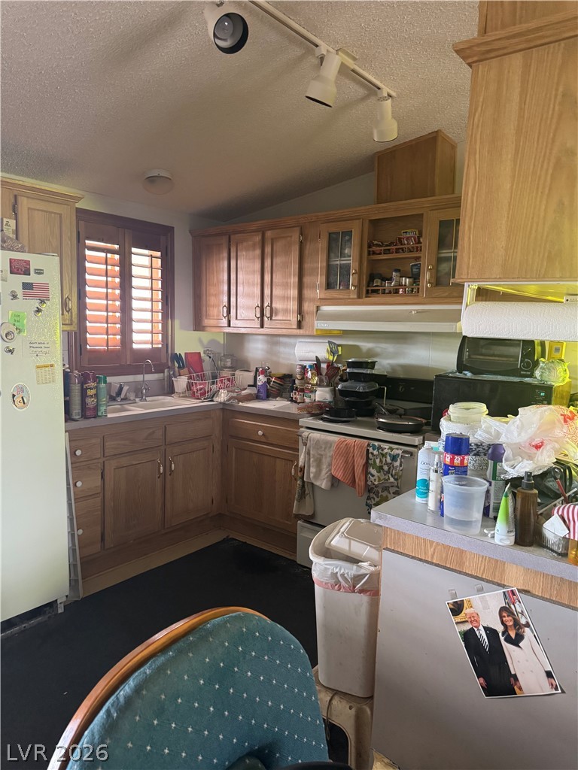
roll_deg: -2.0
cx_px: 289
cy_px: 385
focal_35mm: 24
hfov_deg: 56.8
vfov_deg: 71.6
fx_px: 534
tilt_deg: -7.7
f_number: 1.78
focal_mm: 6.76
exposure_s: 1/40
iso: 800
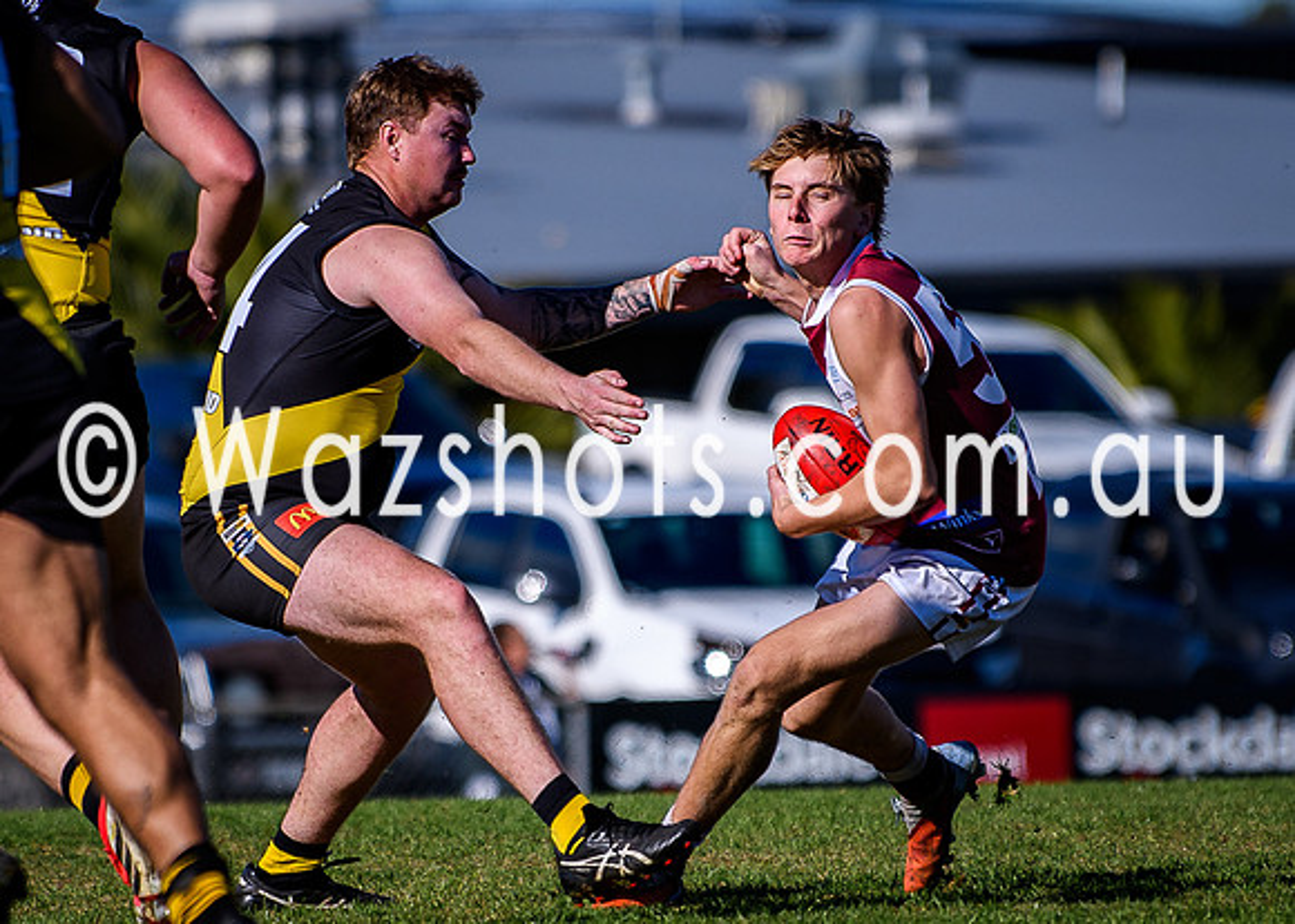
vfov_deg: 2.0
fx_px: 26045
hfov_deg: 2.8
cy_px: 632
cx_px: 589
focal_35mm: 708
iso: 110
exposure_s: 1/3200
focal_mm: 200
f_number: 2.8
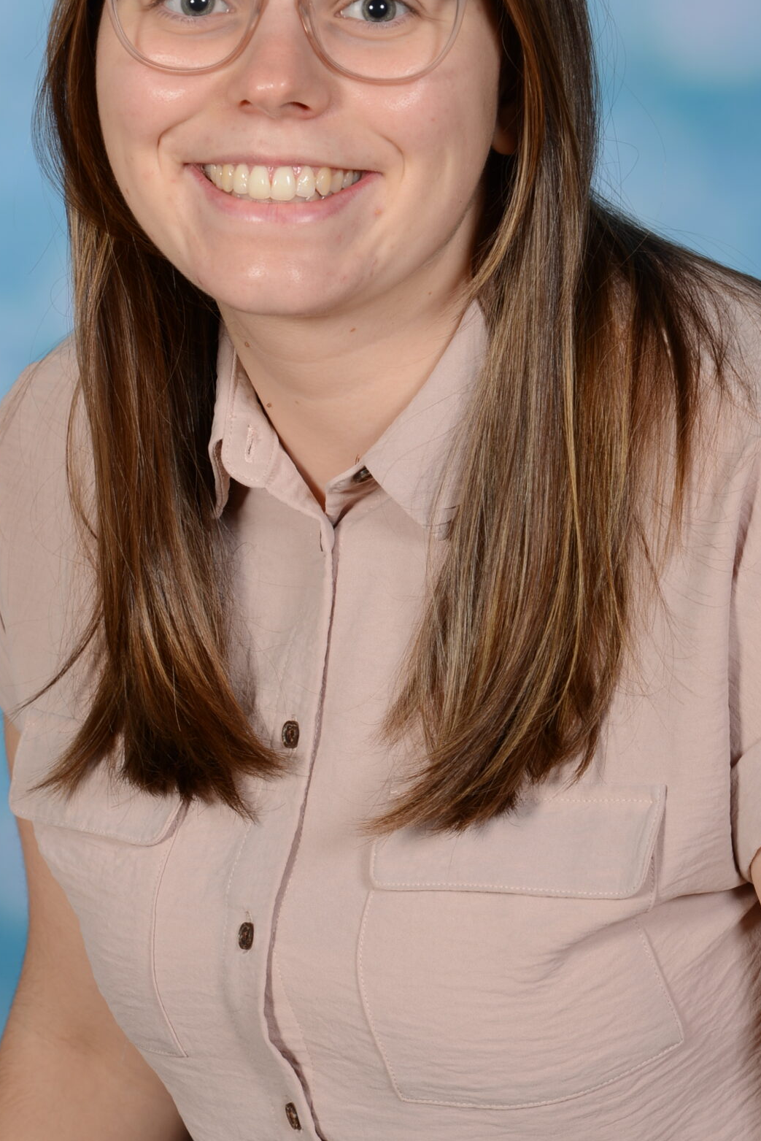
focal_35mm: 172
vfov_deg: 11.9
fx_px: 5450
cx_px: 402
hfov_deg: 8.0
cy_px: 372
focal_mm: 105
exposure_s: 1/160
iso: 100
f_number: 11
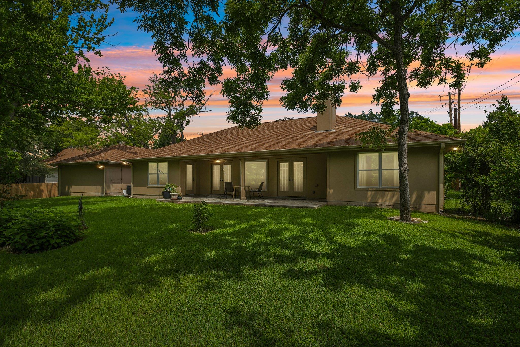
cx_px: 260
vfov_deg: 70.4
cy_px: 174
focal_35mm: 17
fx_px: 246
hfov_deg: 93.3
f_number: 8
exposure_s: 1/320
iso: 400
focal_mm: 11.5
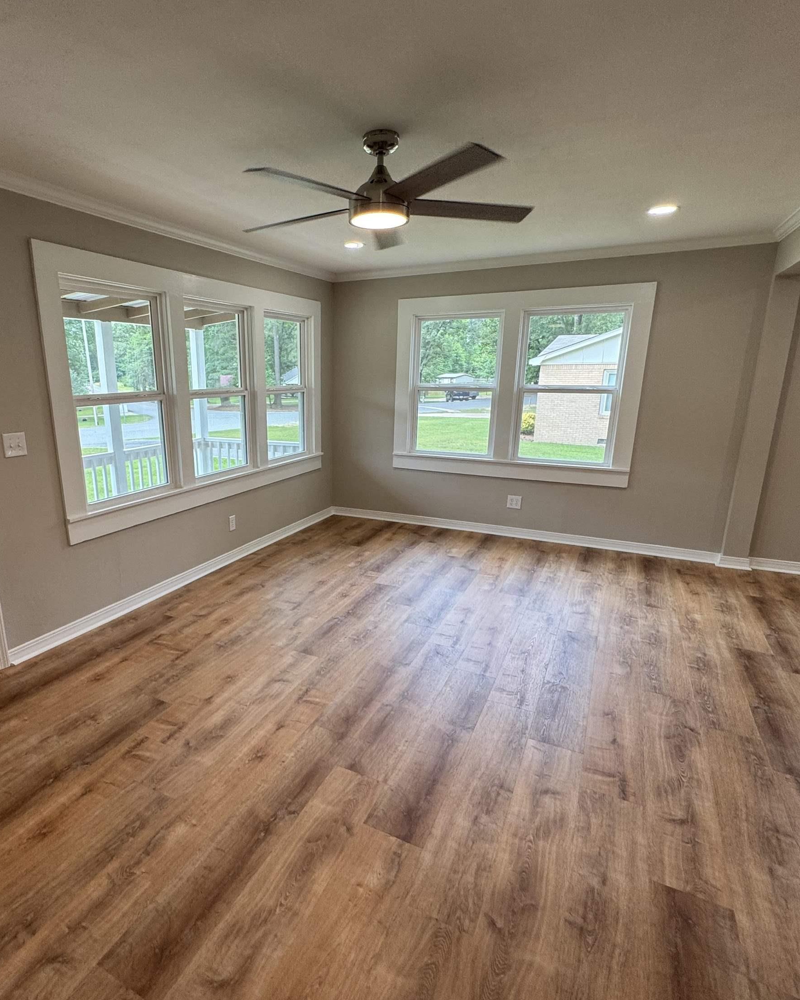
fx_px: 562
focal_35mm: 19
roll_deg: -0.3
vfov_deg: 83.2
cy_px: 518
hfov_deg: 69.9
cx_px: 308
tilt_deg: -15.1
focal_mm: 2.22
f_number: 2.2
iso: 80
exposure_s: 1/120
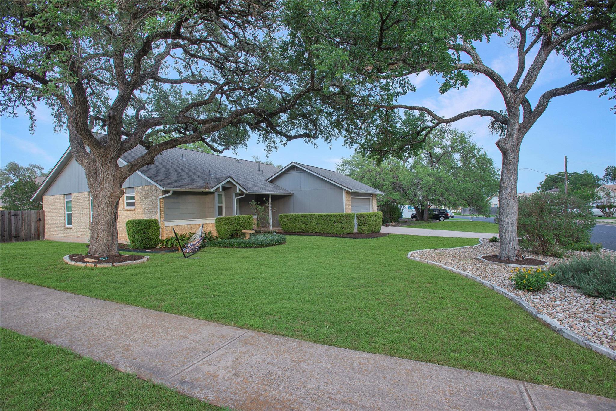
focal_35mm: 17
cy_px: 206
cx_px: 308
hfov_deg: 93.3
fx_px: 291
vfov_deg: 70.5
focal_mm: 17
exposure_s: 1/25
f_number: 7.1
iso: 100
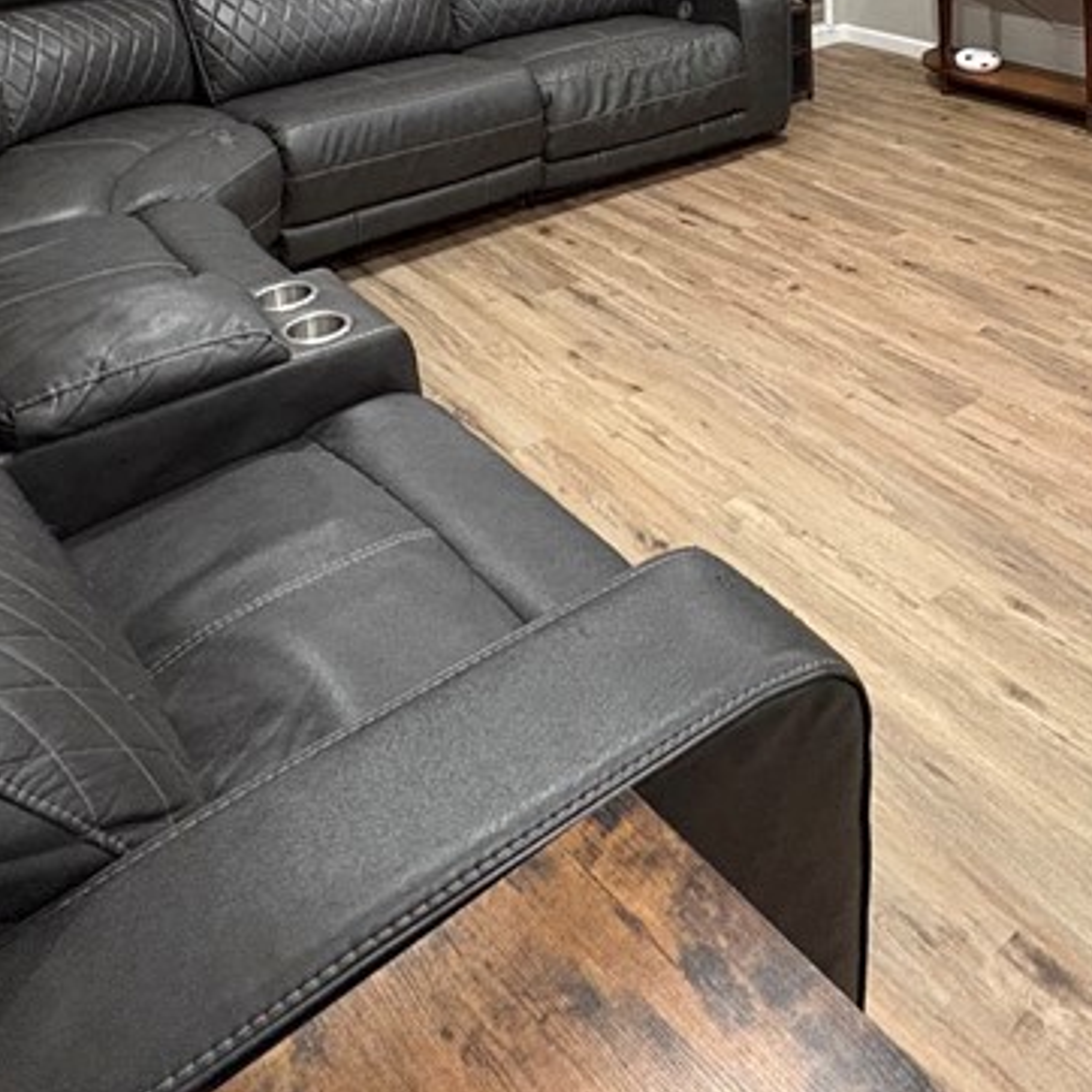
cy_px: -60
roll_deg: +1.0
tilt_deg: -8.8
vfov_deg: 39.9
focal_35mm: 35
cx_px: 836
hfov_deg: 45.4
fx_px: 1249
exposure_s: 1/60
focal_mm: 2.22
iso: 500
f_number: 2.2
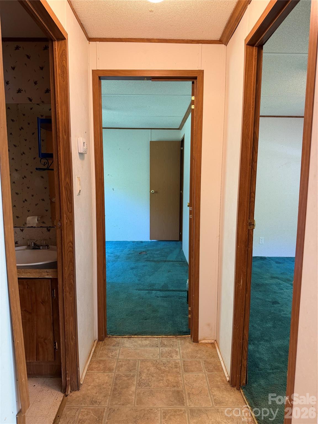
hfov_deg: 56.8
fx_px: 294
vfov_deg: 71.6
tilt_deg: -6.7
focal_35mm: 24
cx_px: 159
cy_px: 212
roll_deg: -1.1
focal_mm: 6.76
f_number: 1.78
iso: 200
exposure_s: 1/60
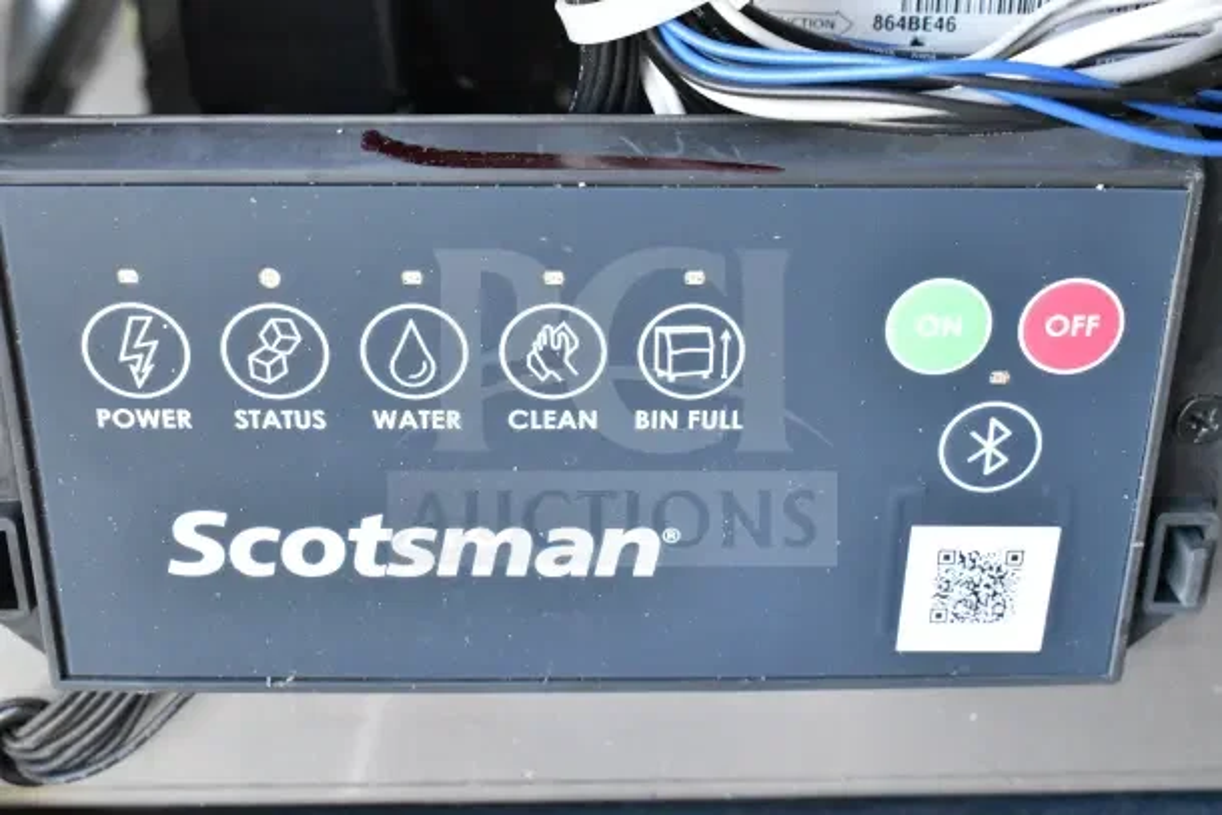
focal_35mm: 54
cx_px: 611
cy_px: 408
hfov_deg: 36.9
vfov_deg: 25.1
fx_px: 1833
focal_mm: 36
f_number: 8
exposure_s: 1/250
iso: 6400
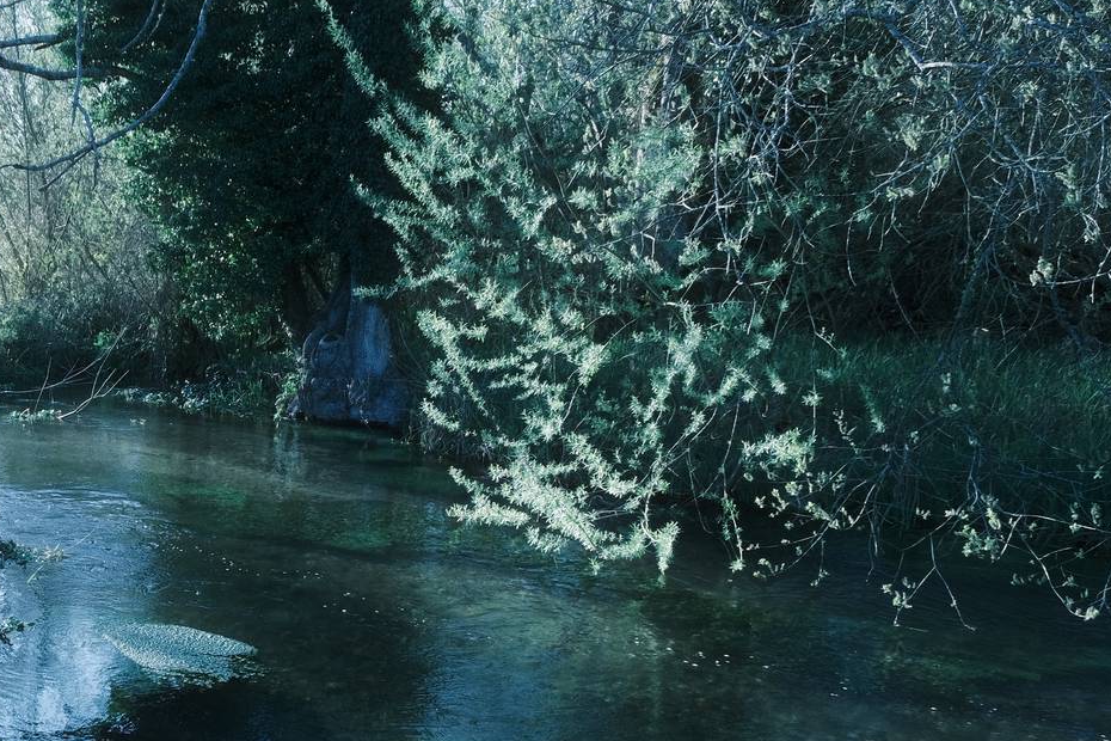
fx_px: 1327
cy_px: 566
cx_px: 159
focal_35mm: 43
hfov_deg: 42.5
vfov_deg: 30.6
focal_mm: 16.5
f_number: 11
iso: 800
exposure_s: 1/100
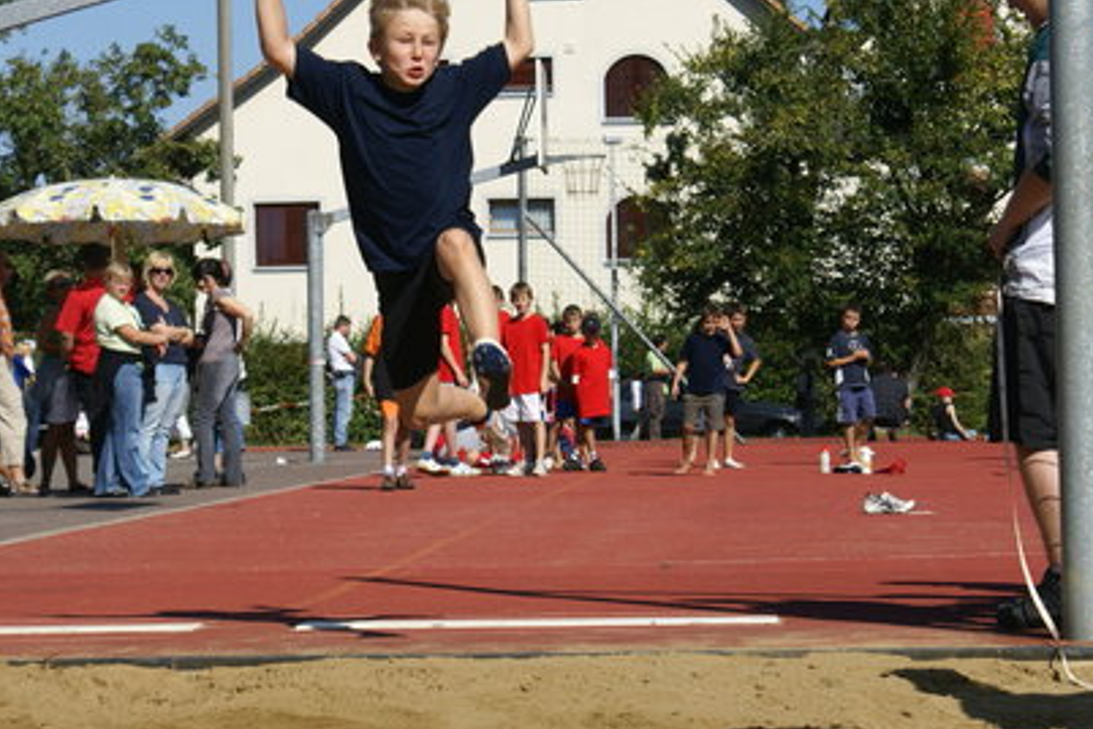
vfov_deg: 11.3
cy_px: 310
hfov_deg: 16.9
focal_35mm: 121
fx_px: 3673
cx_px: 601
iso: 100
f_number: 8
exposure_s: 1/400
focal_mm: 60
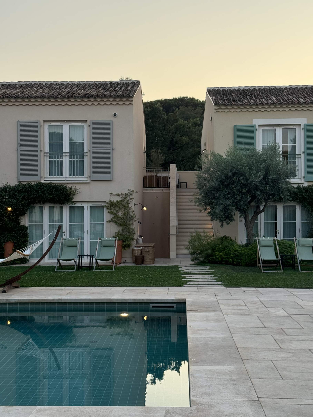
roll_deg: +0.2
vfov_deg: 37.5
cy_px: 197
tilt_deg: +2.4
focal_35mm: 51
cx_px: 152
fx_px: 615
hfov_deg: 28.6
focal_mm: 6.76
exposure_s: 1/549
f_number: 1.78
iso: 64
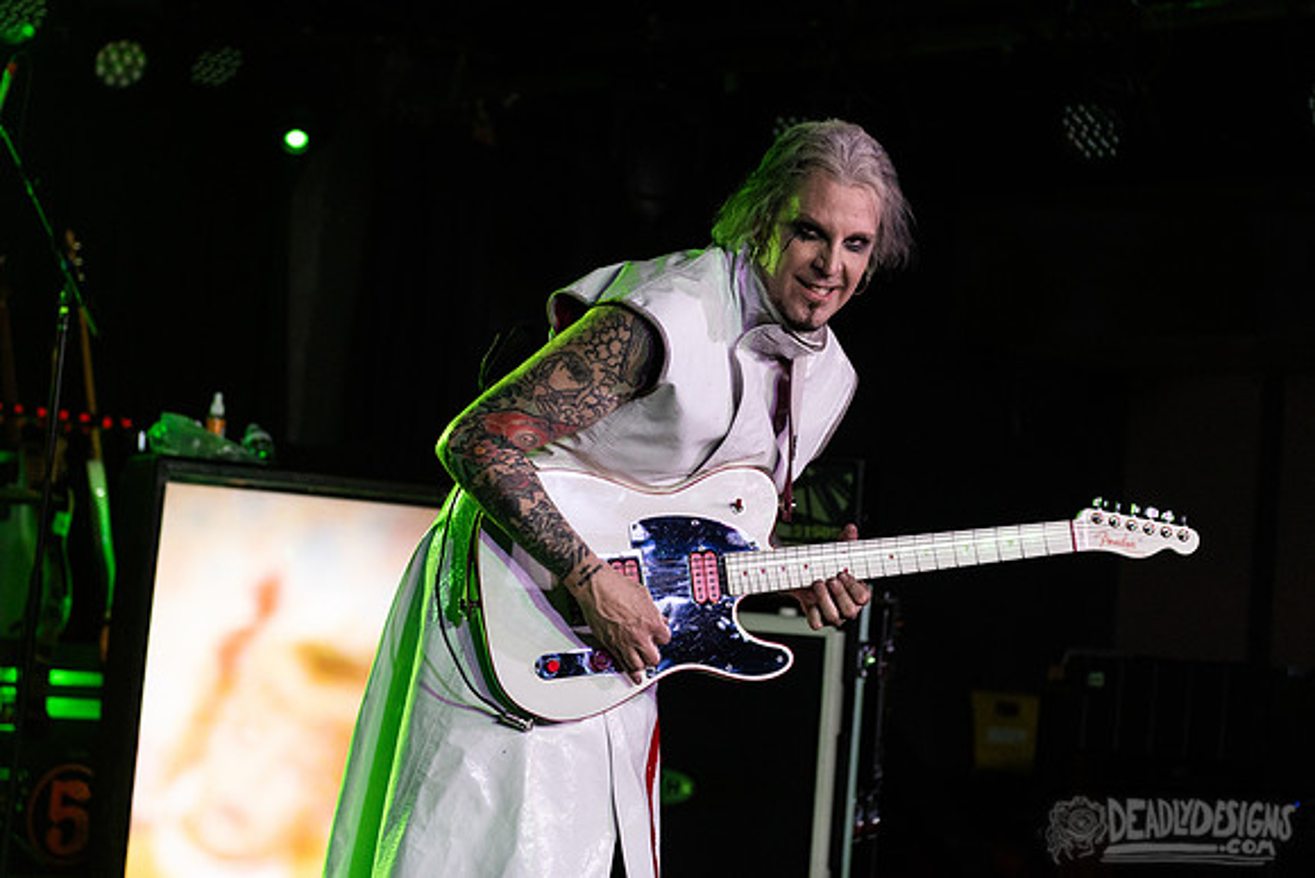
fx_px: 3095
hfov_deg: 24.0
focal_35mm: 85
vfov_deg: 16.1
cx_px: 658
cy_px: 347
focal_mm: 70
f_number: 3.5
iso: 2000
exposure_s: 1/160
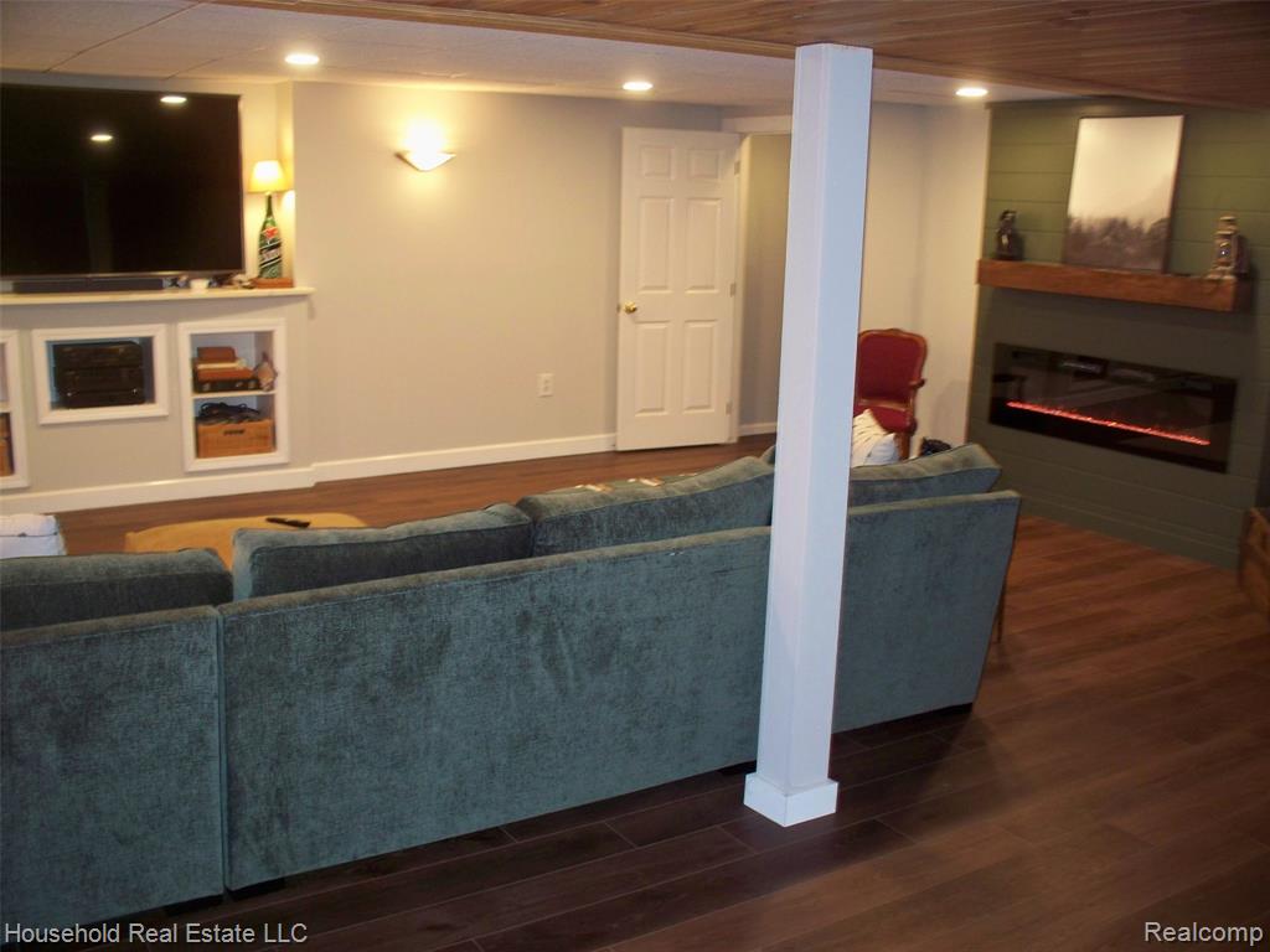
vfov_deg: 40.7
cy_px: 476
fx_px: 1284
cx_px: 635
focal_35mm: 35
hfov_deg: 52.6
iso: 200
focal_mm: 7.54
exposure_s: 1/30
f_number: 2.8
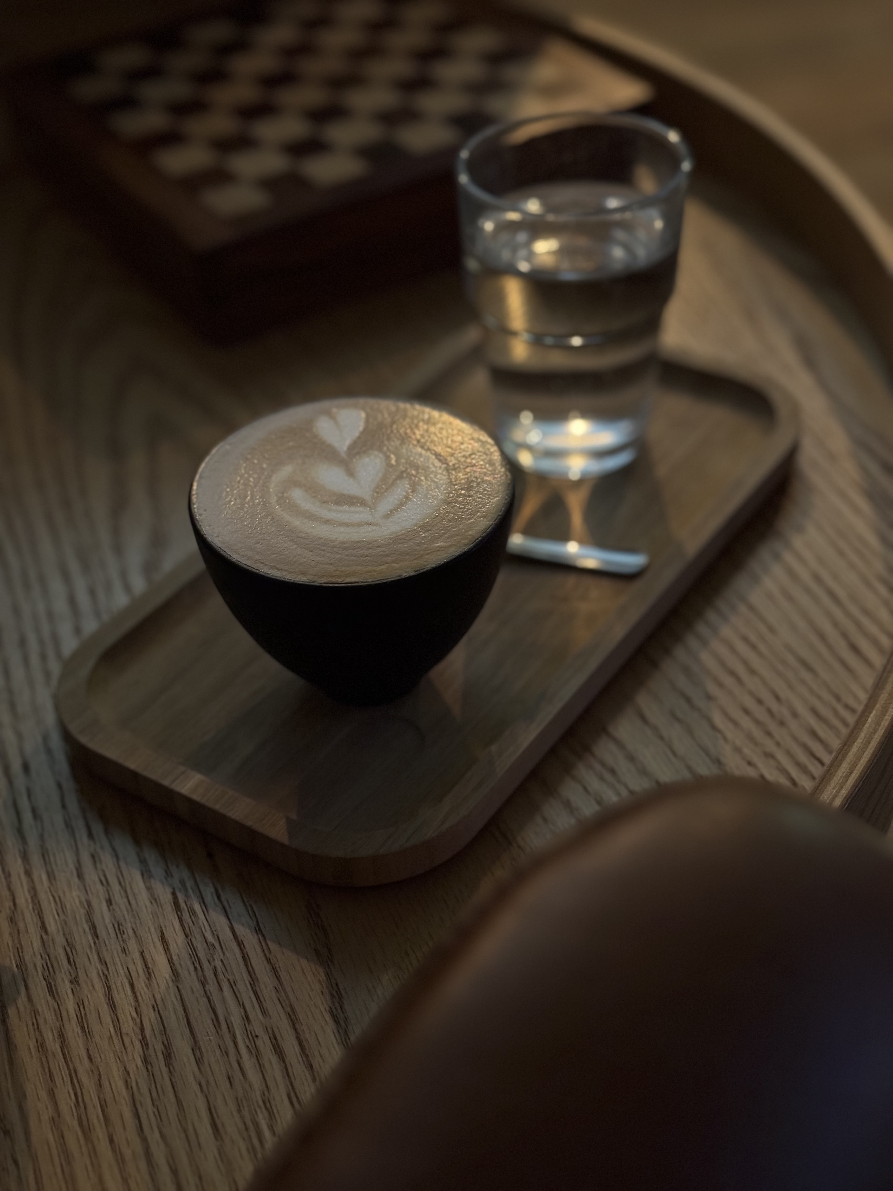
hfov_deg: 30.3
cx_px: 446
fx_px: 1651
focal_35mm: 48
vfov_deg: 39.7
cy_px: 596
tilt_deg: -39.0
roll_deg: +3.8
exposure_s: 1/20
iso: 640
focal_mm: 6.76
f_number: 1.78
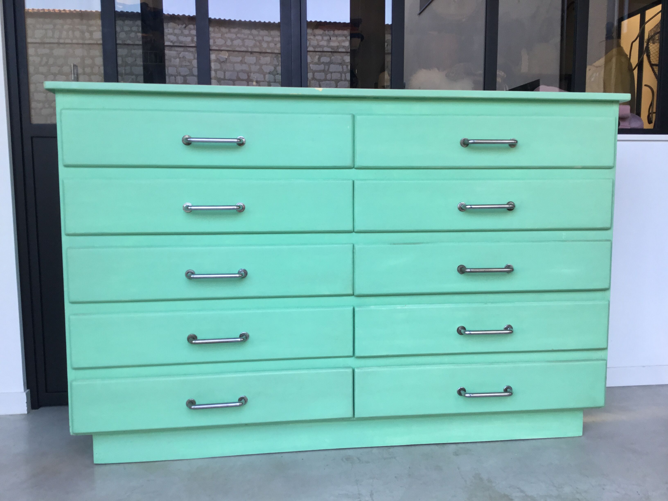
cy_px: 250
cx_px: 334
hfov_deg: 58.4
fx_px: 598
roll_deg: +1.2
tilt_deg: -4.9
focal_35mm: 31
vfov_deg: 45.4
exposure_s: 1/50
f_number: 2.4
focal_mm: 3.3
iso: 32
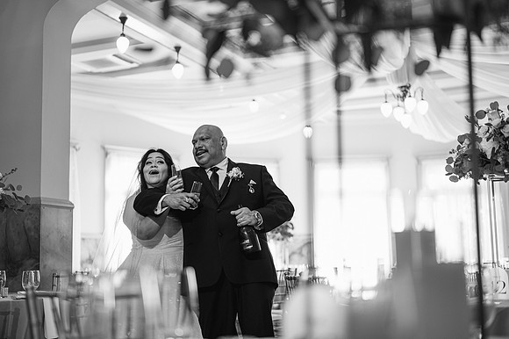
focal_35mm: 50
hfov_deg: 39.6
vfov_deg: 27.0
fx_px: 707
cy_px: 170
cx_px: 254
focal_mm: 50
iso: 100
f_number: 1.8
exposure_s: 1/100
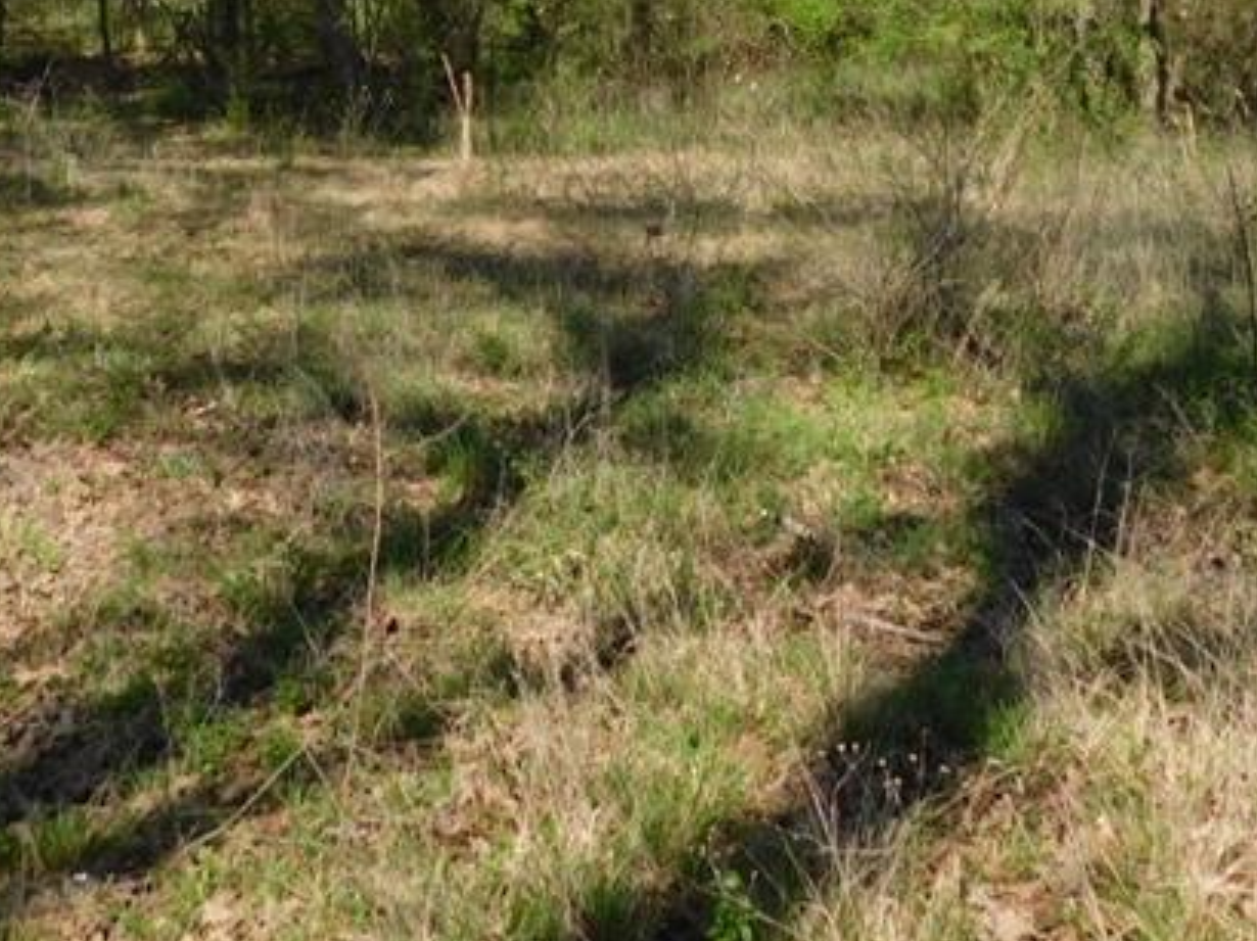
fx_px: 2540
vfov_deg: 19.8
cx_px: 696
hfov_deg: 27.8
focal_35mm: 70
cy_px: -159
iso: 125
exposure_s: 1/1000
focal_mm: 4.9
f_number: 3.2
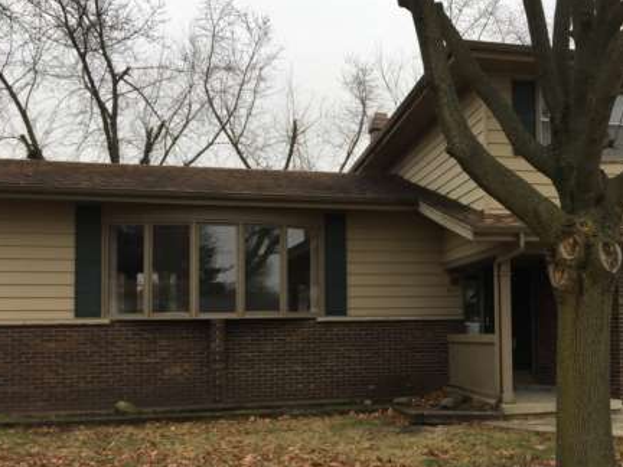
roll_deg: +0.1
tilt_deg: +1.8
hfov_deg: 42.8
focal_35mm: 43
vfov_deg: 33.4
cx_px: 447
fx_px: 774
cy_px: 294
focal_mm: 4.15
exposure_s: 1/608
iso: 32
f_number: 2.2
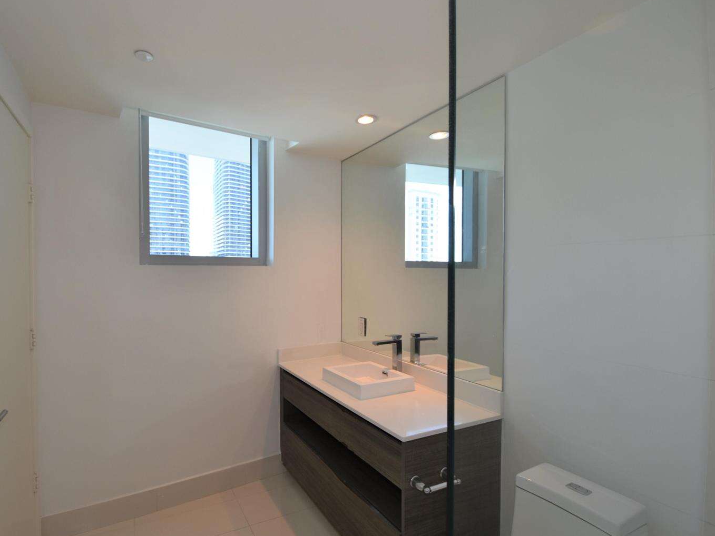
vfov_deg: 74.7
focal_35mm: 17
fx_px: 351
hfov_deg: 90.5
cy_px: 273
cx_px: 311
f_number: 5
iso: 200
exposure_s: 1/60
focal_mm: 10
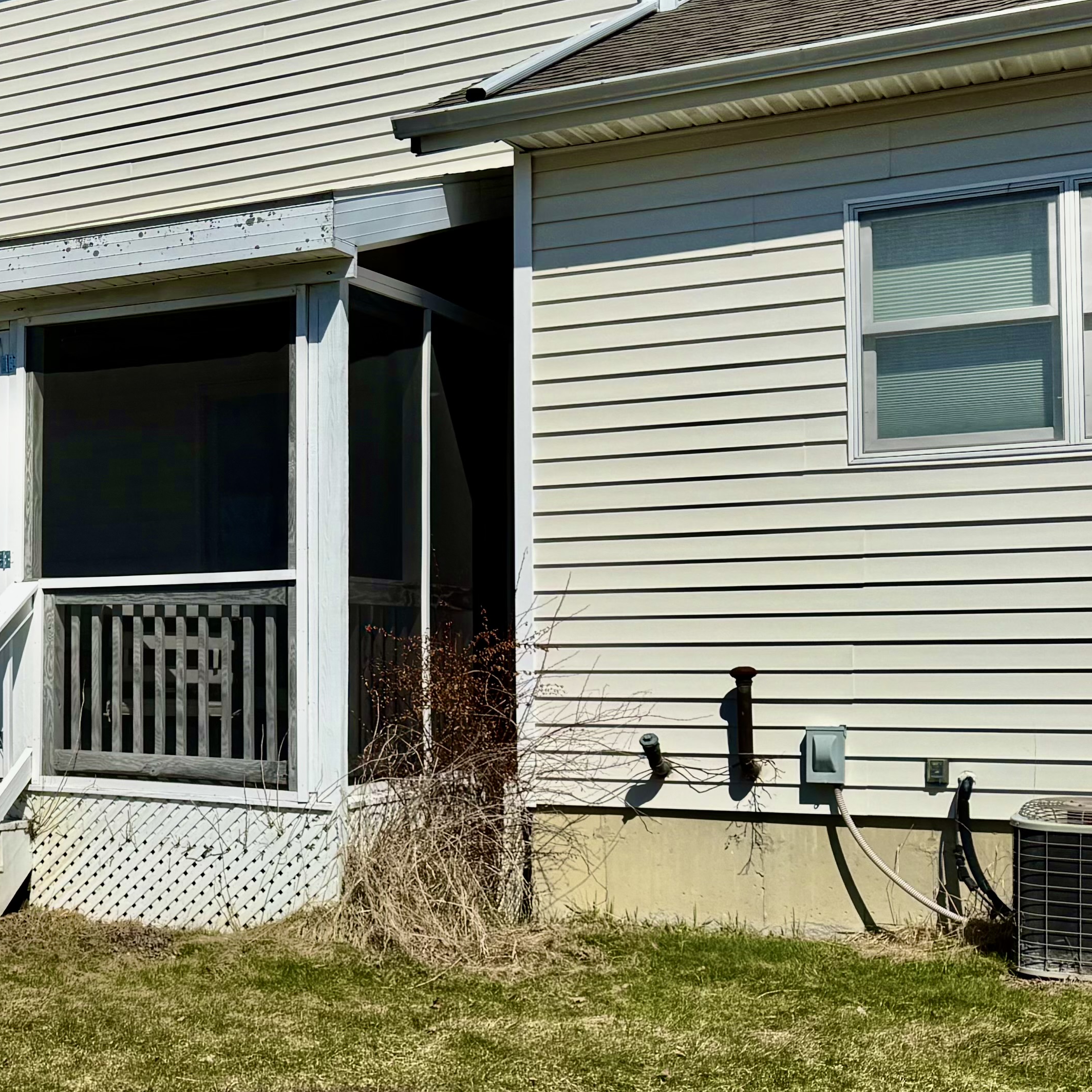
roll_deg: +0.4
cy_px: 606
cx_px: -134
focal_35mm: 57
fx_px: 2034
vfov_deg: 30.0
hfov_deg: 27.3
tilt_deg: +2.8
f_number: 1.78
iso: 80
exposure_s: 1/12346
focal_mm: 6.76
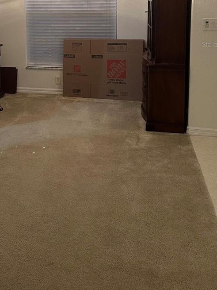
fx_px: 368
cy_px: 44
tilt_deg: -9.4
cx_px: 34
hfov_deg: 31.7
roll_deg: +0.4
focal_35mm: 44
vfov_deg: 40.5
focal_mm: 6.86
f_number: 1.78
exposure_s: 1/60
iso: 320
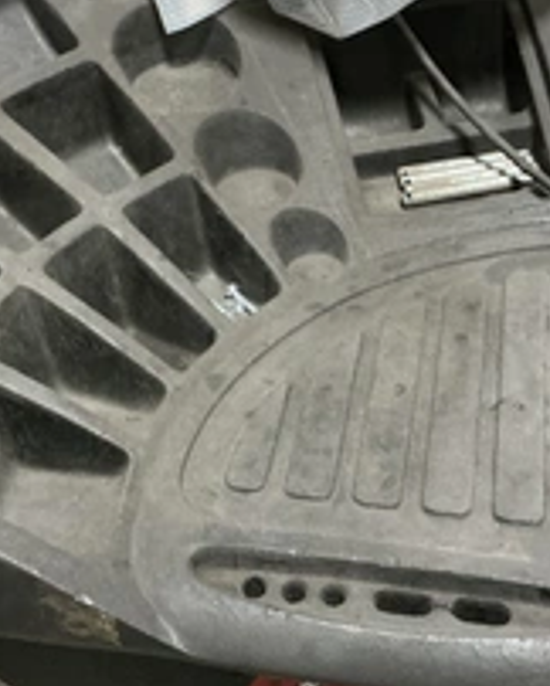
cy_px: 306
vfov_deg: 34.7
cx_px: 261
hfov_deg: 28.1
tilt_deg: -41.7
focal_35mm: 54
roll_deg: +5.1
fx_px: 1097
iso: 500
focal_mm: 3
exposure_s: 1/30
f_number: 1.8
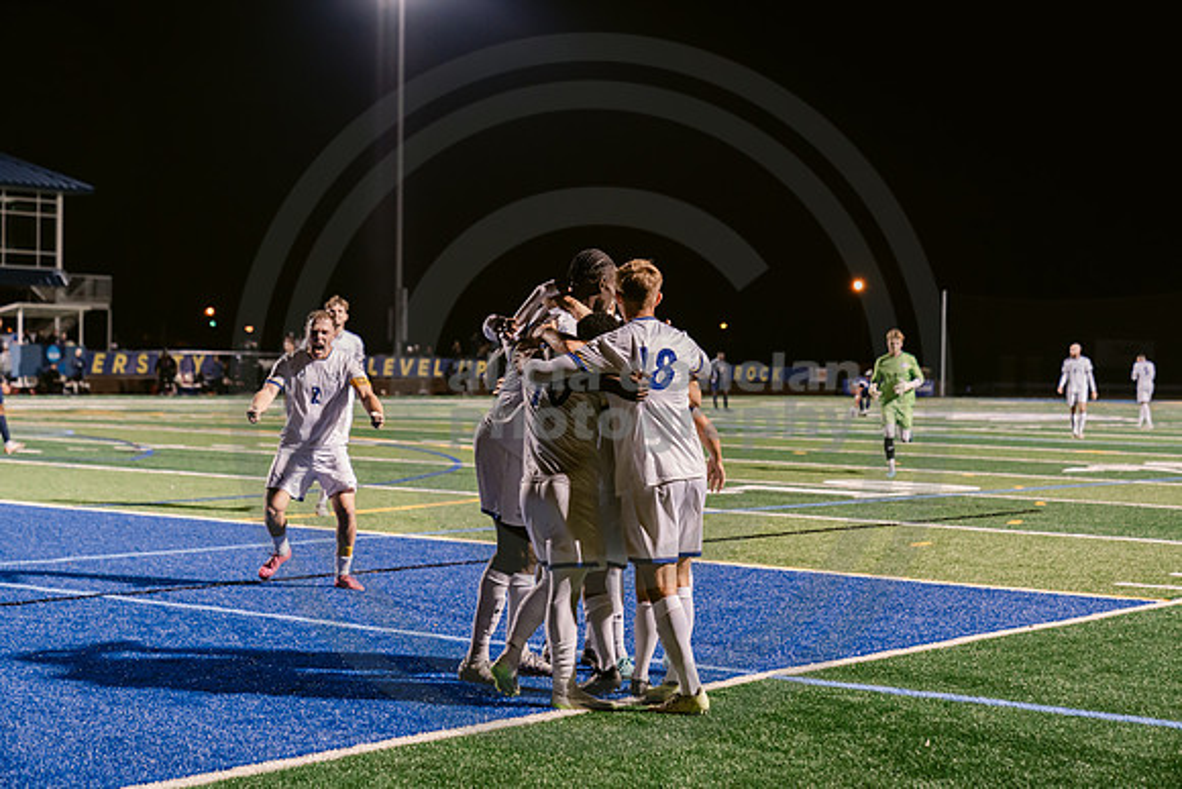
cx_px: 591
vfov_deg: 19.5
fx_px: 2299
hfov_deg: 28.8
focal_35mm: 70
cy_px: 394
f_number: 3.2
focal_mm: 70
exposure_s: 1/250
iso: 2500
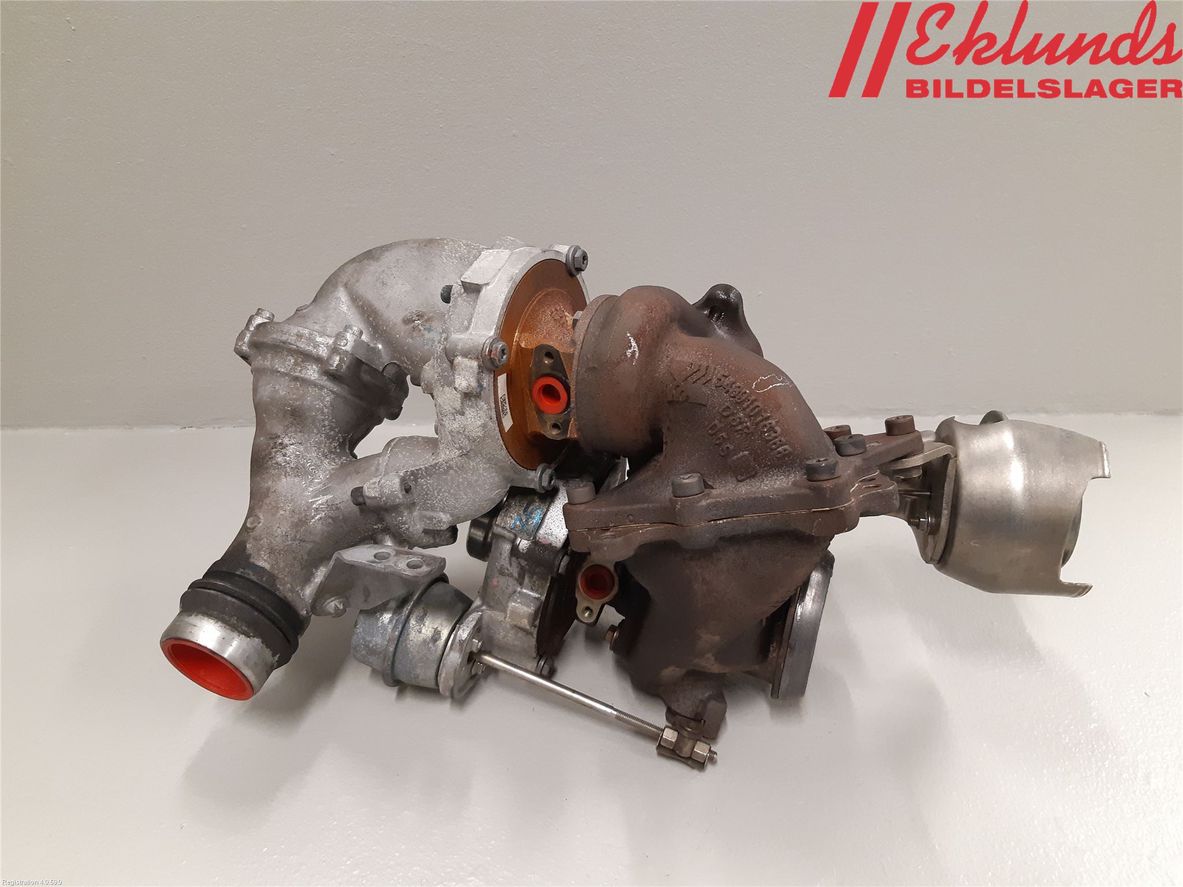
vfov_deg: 53.1
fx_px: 889
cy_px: 444
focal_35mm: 26
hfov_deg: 67.3
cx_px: 592
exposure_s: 1/50
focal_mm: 3.93
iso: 250
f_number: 1.7
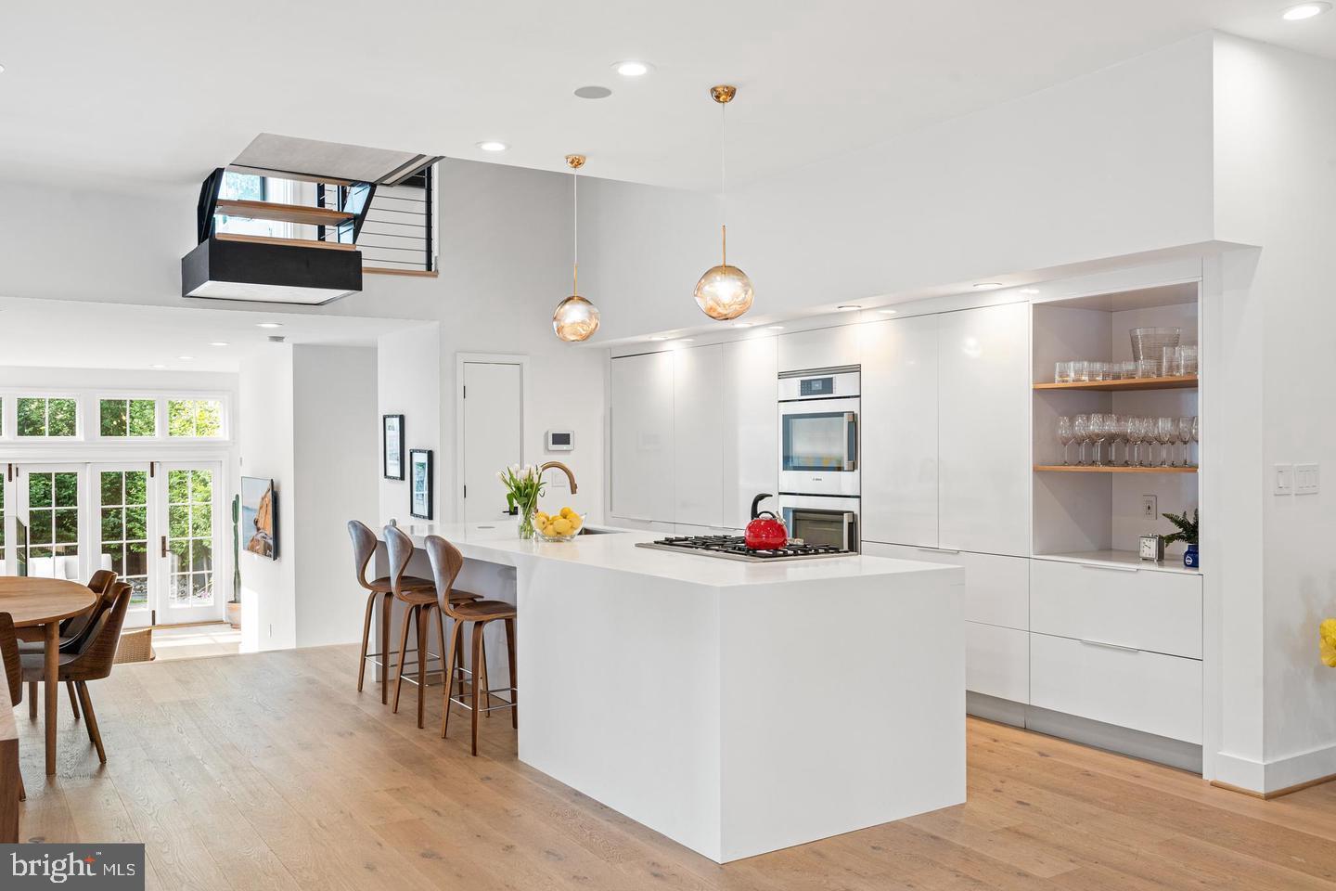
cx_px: 668
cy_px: 446
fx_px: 1095
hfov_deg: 62.8
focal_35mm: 30
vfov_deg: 44.3
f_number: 8
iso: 320
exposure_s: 1/3
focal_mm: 29.5
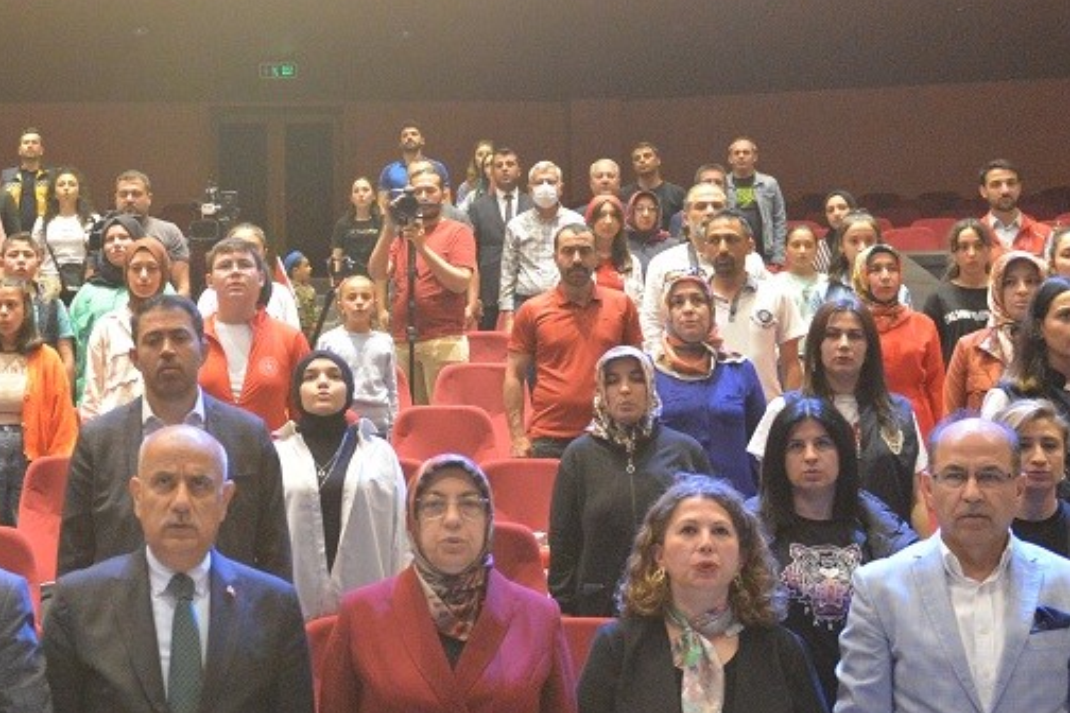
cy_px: 328
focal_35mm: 61
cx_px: 223
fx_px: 1813
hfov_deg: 32.1
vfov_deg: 22.3
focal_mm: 24
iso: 6400
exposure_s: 1/40
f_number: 3.2
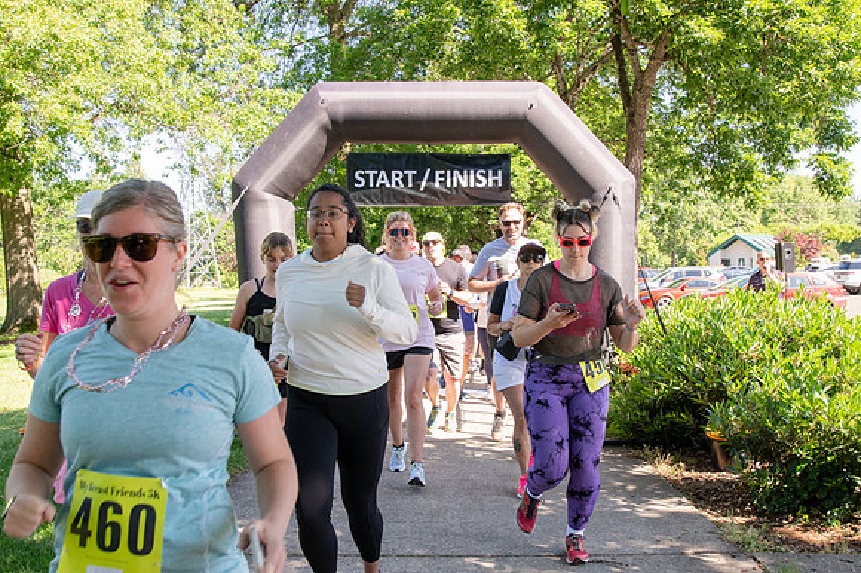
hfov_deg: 53.2
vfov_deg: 36.8
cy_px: 286
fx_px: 860
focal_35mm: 36
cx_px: 430
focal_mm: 24
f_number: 5.6
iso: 500
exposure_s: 1/400
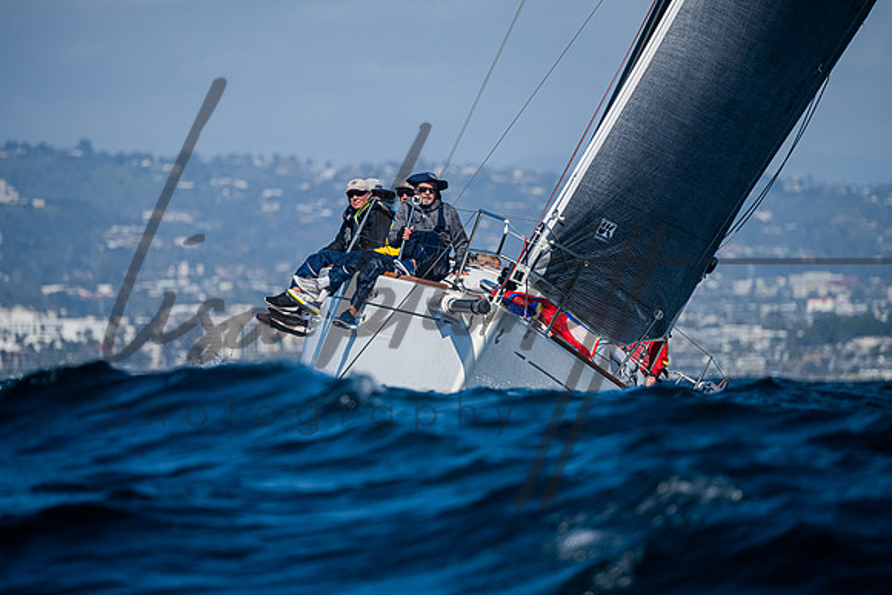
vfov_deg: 3.3
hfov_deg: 5.0
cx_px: 446
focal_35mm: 416
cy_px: 298
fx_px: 10313
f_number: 6.3
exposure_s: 1/6400
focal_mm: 400
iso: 400
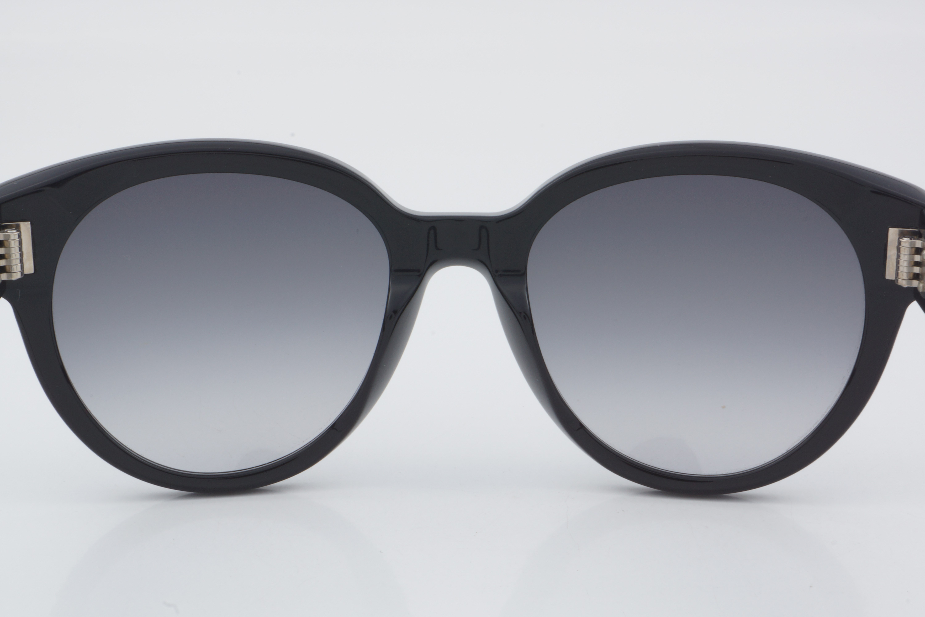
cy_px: 308
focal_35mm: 75
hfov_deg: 27.0
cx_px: 462
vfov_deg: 18.2
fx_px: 1927
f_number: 32
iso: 100
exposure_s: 1/3
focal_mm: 50
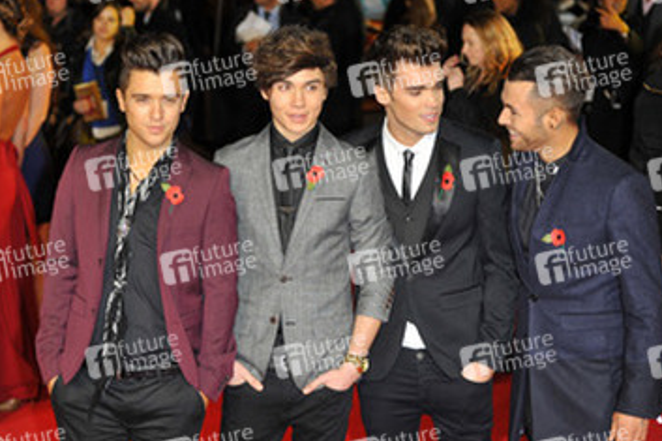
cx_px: 345
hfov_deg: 20.0
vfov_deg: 13.4
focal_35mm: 102
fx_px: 1875
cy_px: 216
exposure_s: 1/250
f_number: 4
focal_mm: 80
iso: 1000
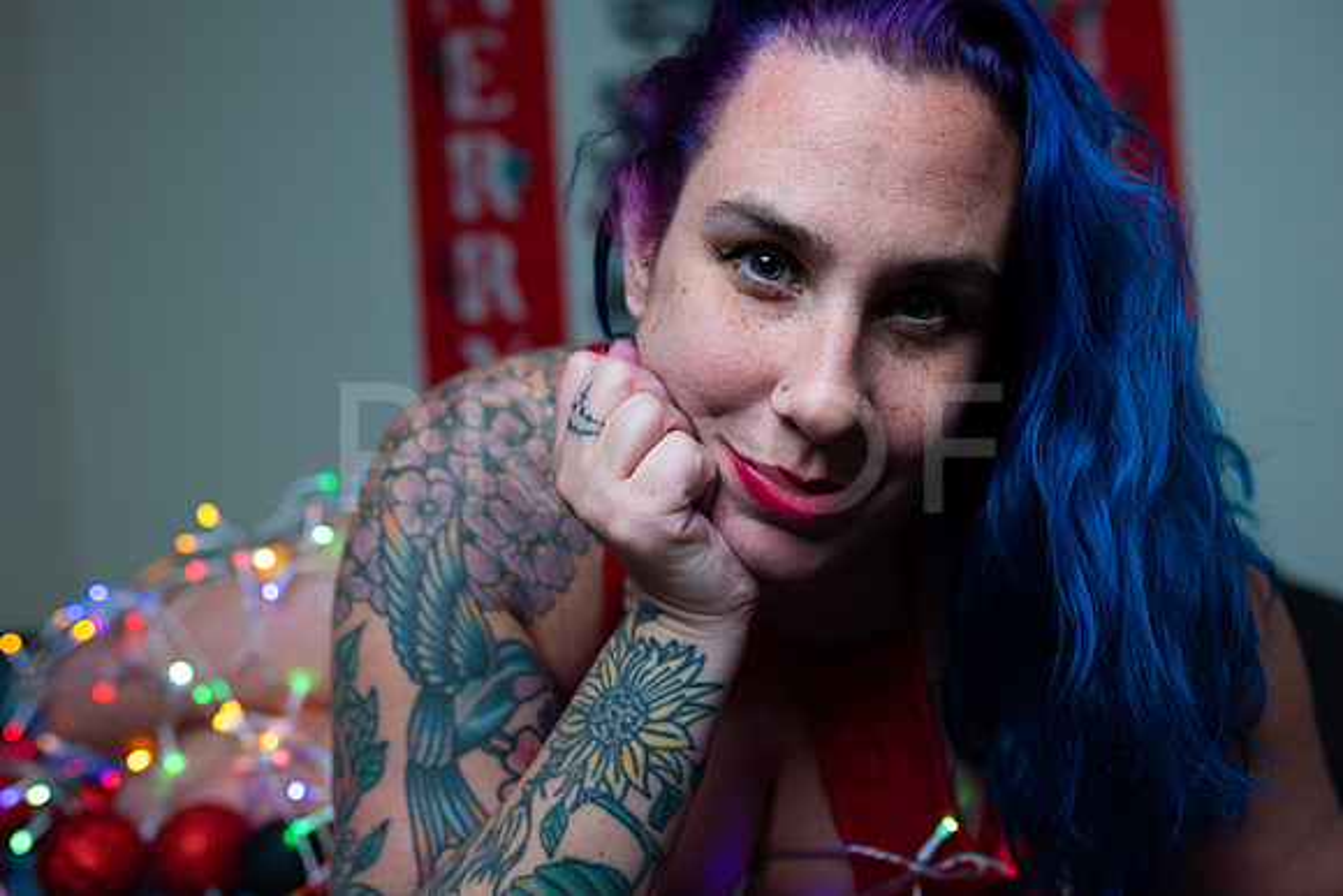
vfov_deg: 37.9
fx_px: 1306
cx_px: 672
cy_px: 448
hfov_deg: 54.4
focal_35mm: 35
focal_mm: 35
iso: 100
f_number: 3.5
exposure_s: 1/160
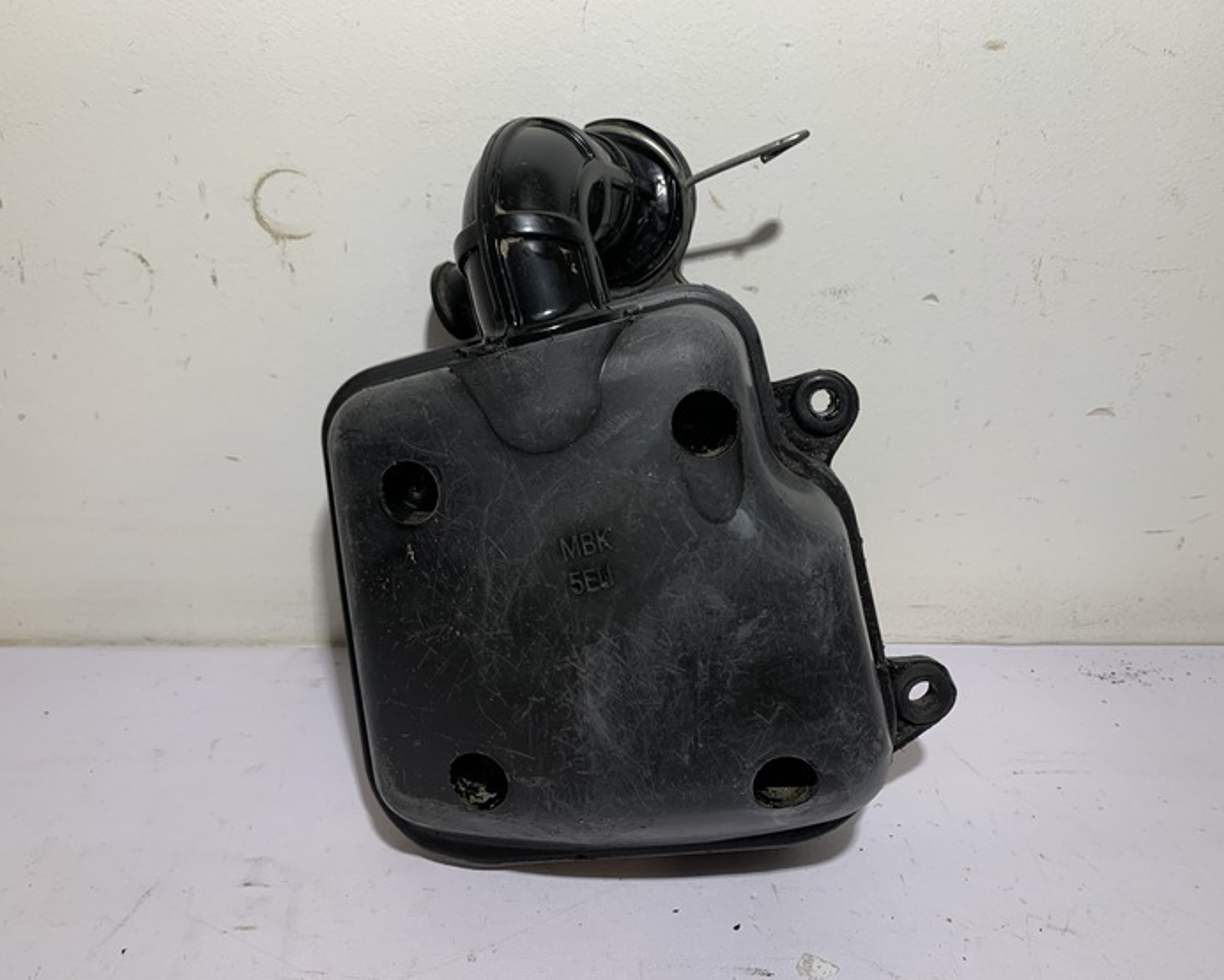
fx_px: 1015
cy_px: 487
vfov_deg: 51.6
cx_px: 585
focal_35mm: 28
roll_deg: -1.5
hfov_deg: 62.2
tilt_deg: -27.1
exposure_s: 1/121
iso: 40
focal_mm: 4.25
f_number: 1.8
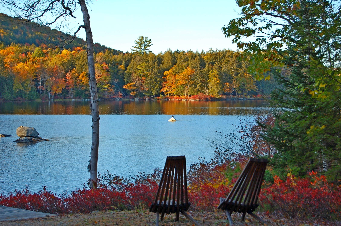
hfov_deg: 24.7
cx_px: 170
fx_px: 780
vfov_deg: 16.5
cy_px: 113
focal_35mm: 82
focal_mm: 55
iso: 200
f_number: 6.3
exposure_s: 1/160
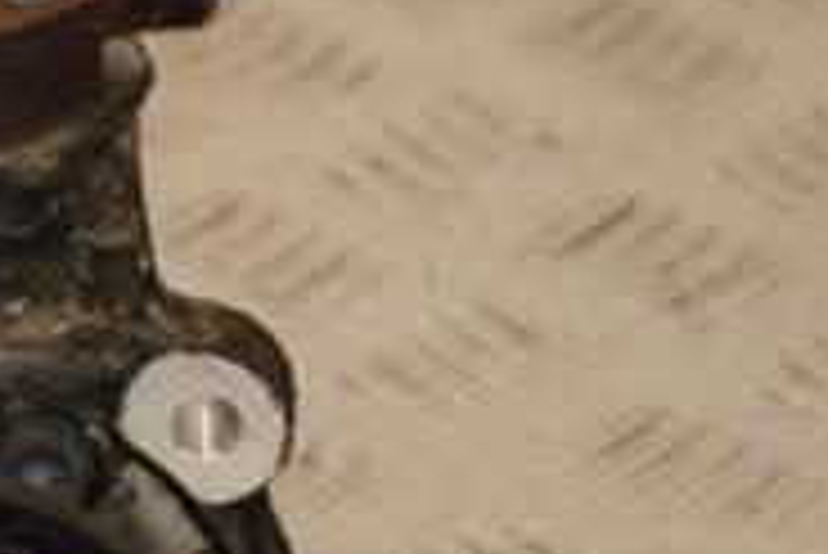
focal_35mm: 342
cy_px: 441
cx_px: -176
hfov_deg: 6.0
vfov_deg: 4.0
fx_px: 7872
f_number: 5.3
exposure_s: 1/160
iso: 800
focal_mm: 70
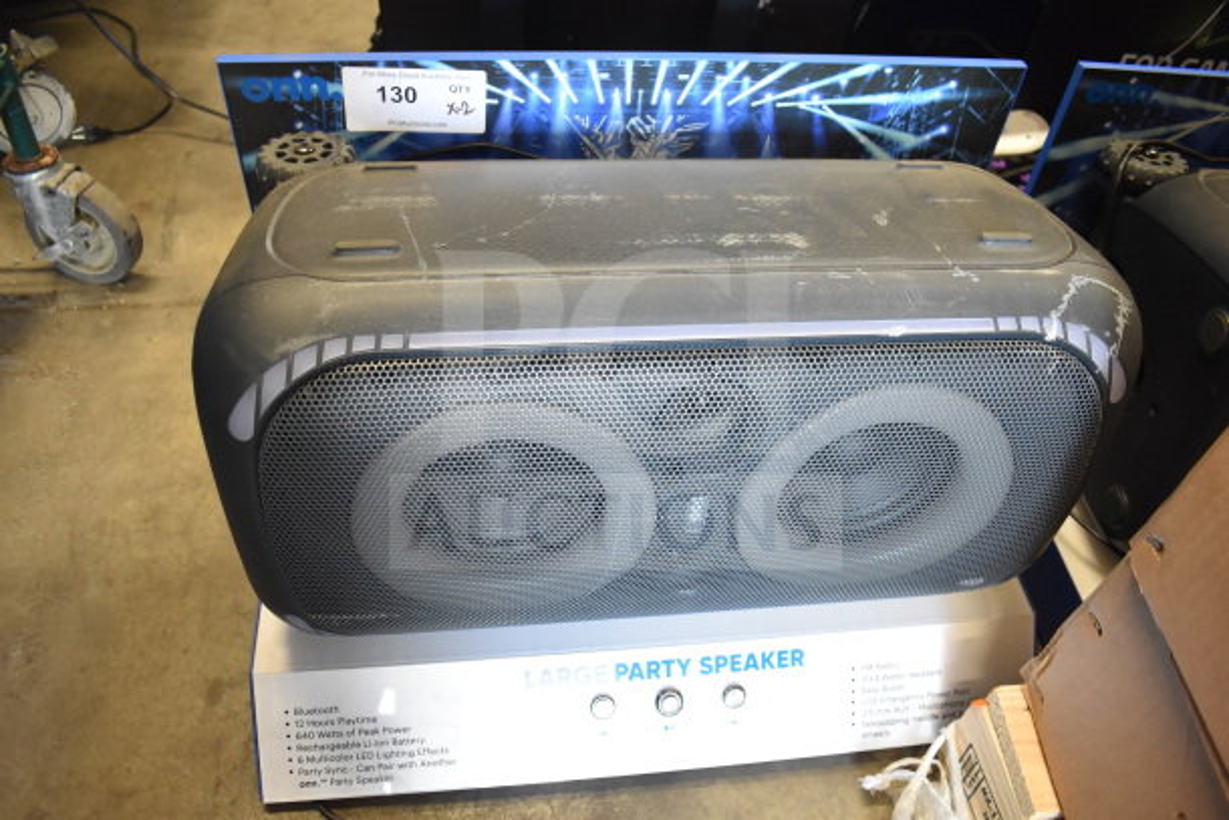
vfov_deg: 48.0
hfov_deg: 67.4
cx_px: 614
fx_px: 922
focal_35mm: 27
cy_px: 410
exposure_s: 1/30
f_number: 3.5
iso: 1600
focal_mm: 18
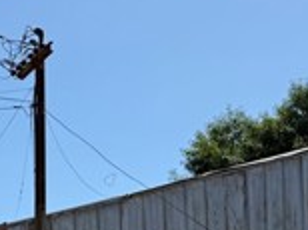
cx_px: 110
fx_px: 888
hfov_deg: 19.6
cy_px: 322
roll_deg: +1.2
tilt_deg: +9.0
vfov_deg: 14.0
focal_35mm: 100
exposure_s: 1/6173
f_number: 1.78
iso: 80
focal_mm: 6.76
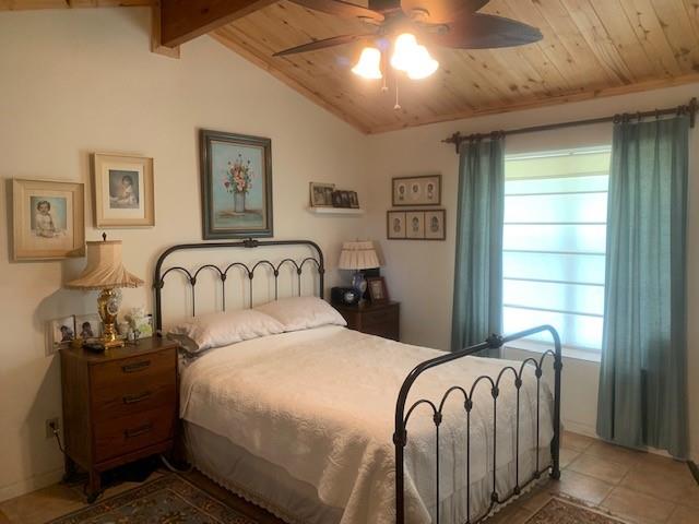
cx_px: 350
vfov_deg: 53.1
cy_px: 262
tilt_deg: -3.2
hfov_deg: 67.3
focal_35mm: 26
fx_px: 525
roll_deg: -0.2
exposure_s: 1/60
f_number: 1.8
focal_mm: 4.25
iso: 160
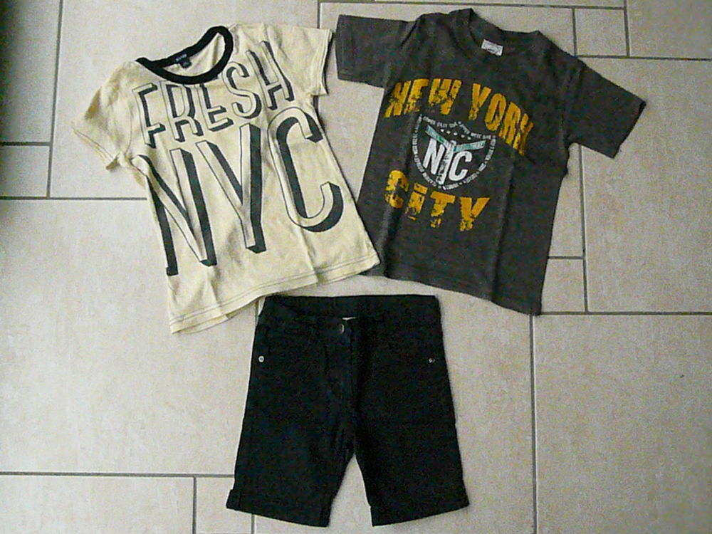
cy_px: 267
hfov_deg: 50.1
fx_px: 761
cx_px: 356
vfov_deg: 38.7
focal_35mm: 37
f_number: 9
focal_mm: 6.1
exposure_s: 1/400
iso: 3200
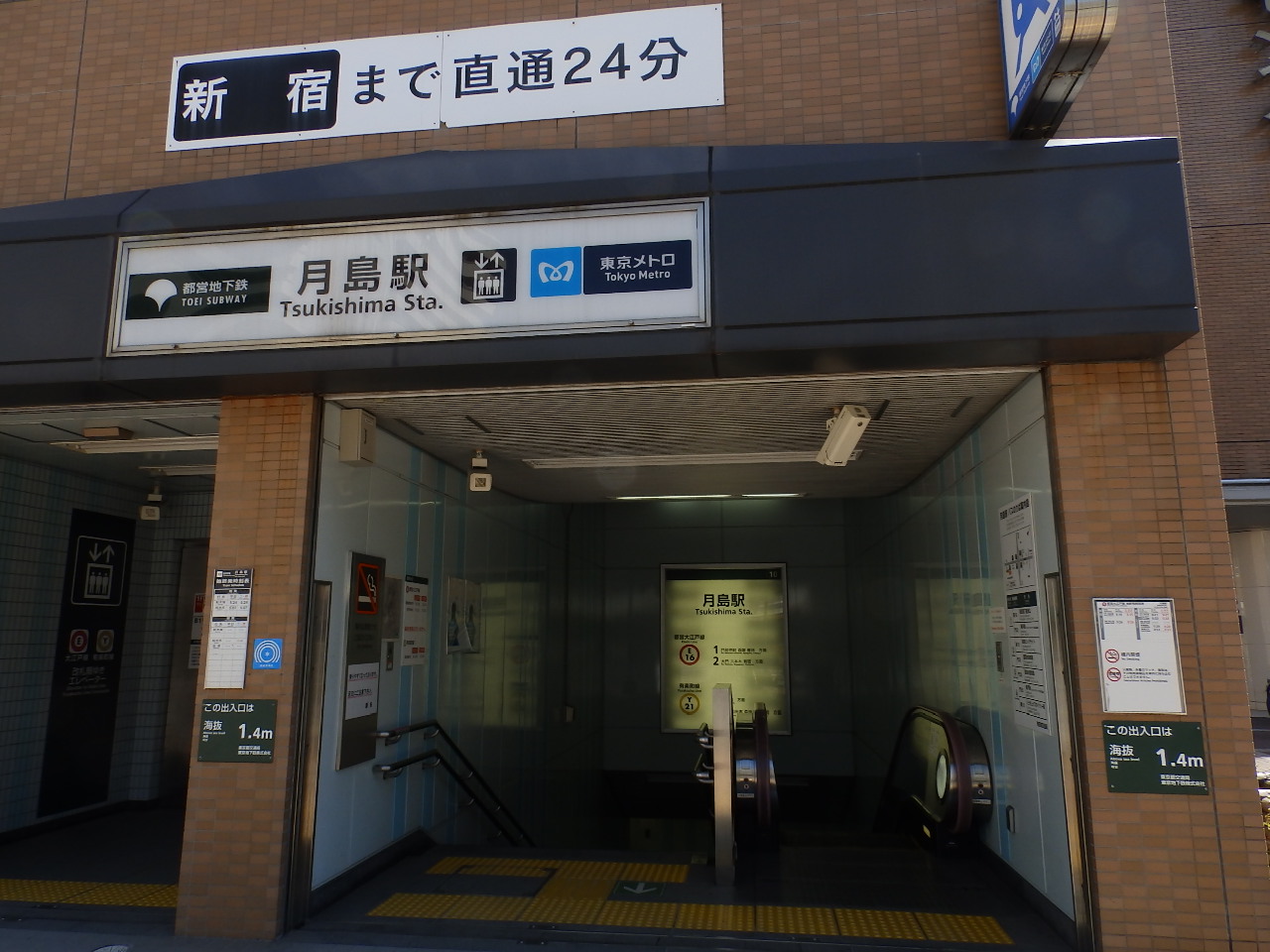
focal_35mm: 22
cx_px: 635
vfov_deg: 61.1
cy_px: 476
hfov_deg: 76.4
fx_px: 807
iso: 80
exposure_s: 1/320
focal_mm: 4
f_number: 4.5
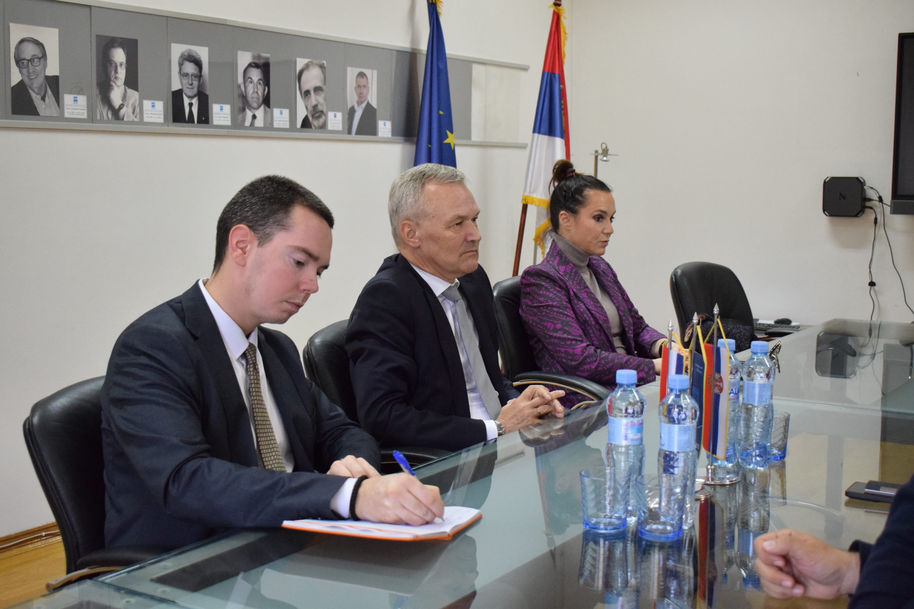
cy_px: 304
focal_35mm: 46
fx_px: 1181
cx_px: 457
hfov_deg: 42.3
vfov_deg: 28.9
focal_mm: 31
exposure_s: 1/160
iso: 2500
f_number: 5
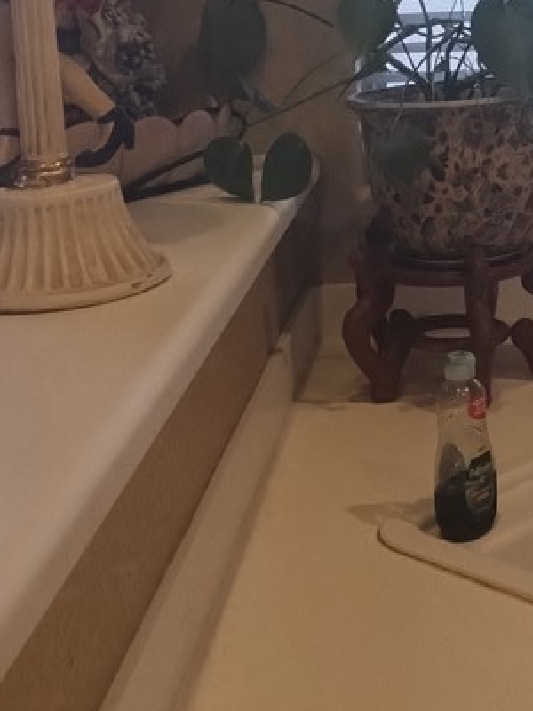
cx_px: 604
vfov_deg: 29.8
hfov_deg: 21.6
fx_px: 1314
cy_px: 180
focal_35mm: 64
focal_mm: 4.71
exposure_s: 1/120
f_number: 1.7
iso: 160
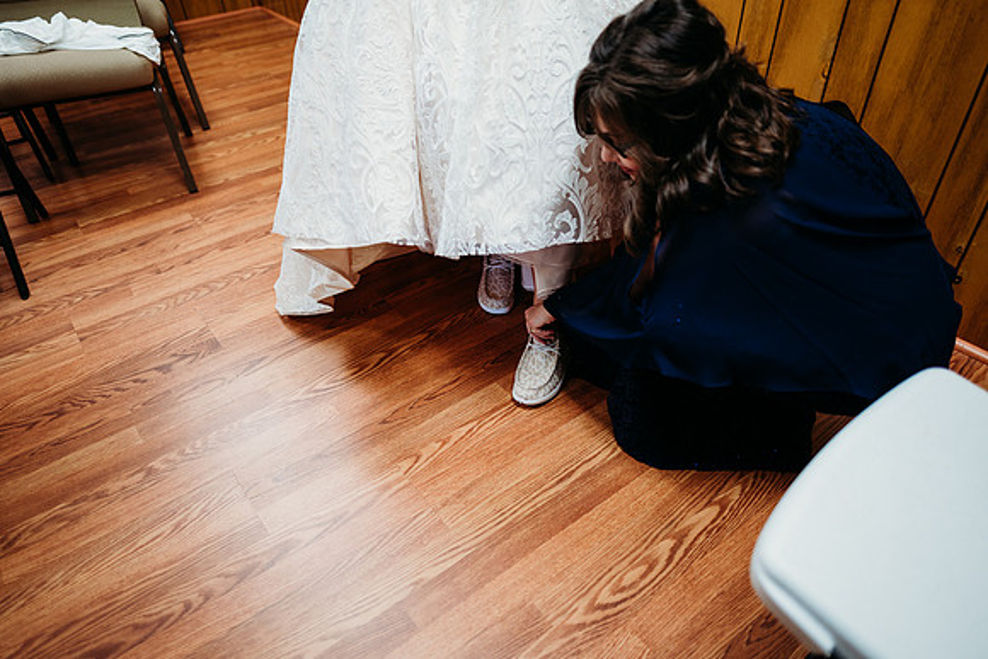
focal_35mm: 24
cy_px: 330
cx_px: 494
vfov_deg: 53.2
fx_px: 659
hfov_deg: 73.7
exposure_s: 1/125
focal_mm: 24
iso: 400
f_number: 1.8
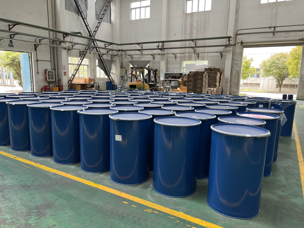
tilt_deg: -10.4
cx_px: 152
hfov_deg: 67.3
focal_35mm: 26
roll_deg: -1.9
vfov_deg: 53.1
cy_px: 114
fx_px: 228
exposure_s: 1/148
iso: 32
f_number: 1.5
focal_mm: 5.7
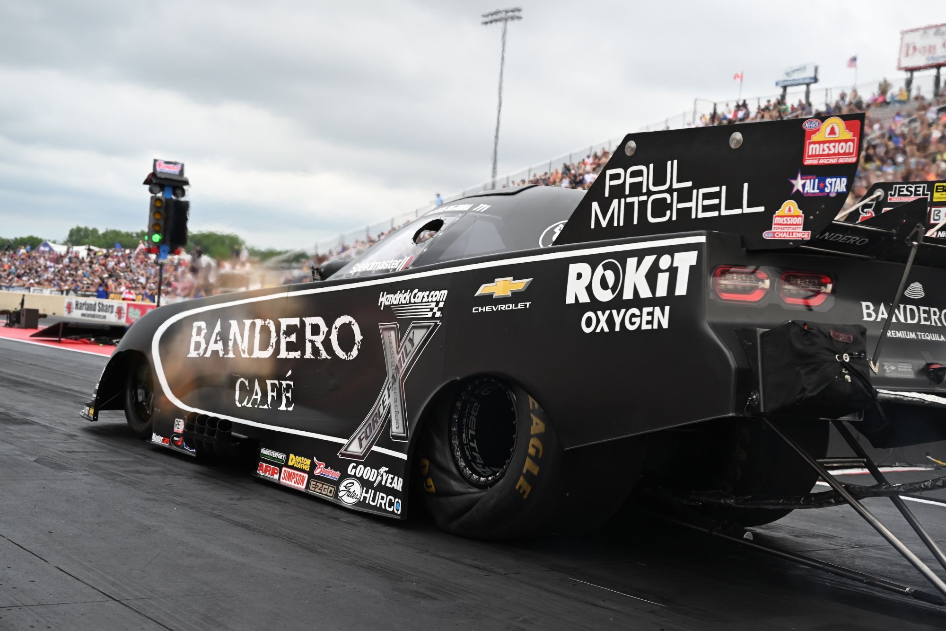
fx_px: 1261
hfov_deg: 41.1
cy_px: 316
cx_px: 473
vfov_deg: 28.1
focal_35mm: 48
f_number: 5.6
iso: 500
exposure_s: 1/1600
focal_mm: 48
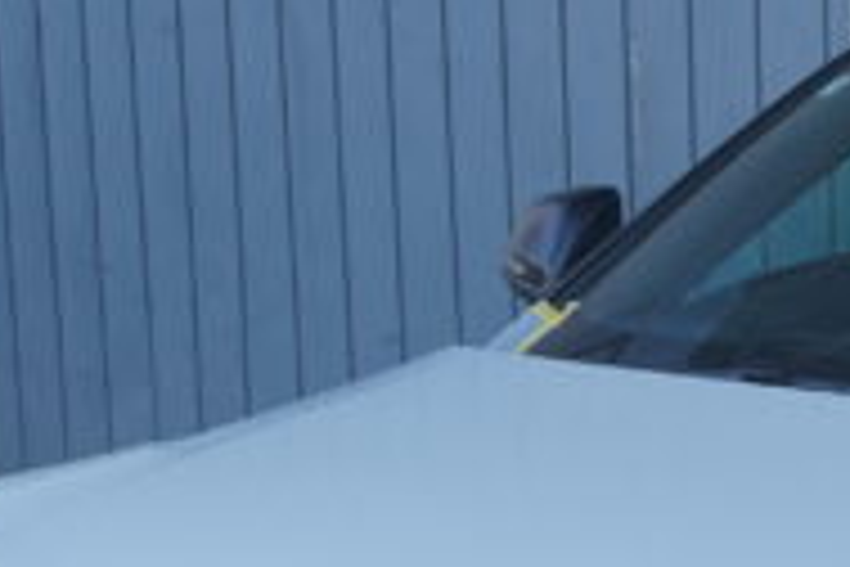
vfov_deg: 8.9
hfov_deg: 13.2
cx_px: 1012
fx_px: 3589
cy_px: 628
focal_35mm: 152
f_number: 4.5
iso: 100
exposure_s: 1/80
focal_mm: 28
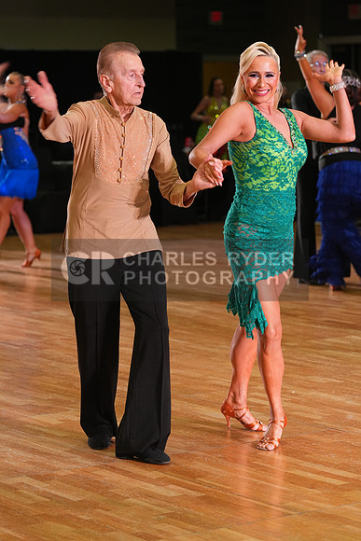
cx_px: 180
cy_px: 270
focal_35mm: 110
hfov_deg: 12.5
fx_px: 1653
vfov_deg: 18.6
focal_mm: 110
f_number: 4
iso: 1600
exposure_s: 1/200
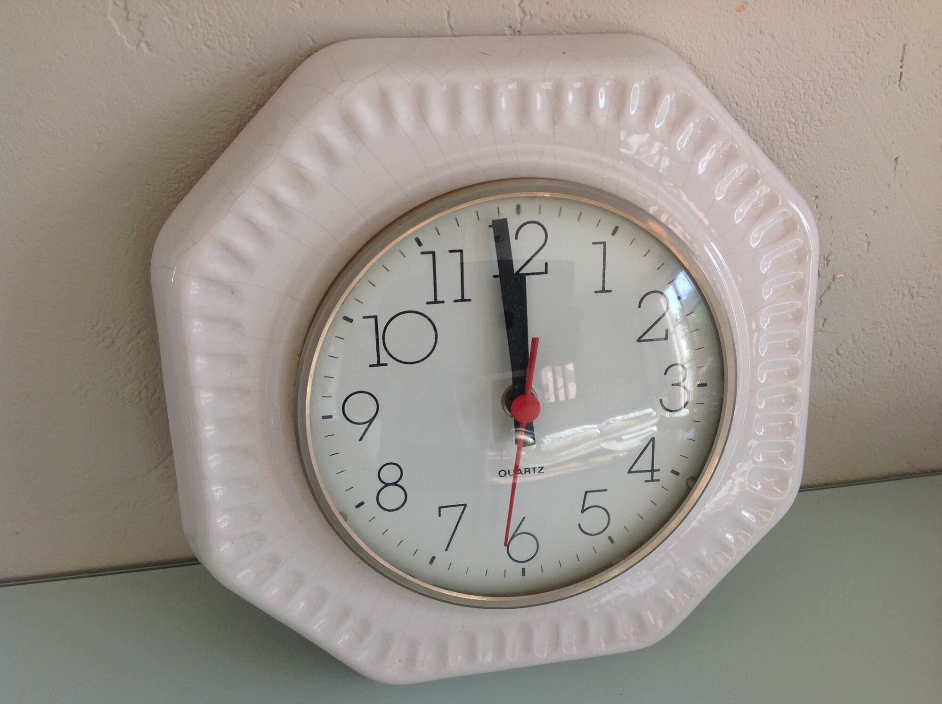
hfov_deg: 52.7
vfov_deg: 40.6
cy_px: 352
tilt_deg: -34.6
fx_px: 951
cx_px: 471
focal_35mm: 35
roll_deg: -1.4
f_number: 2.4
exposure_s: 1/120
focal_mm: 4.28
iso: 50
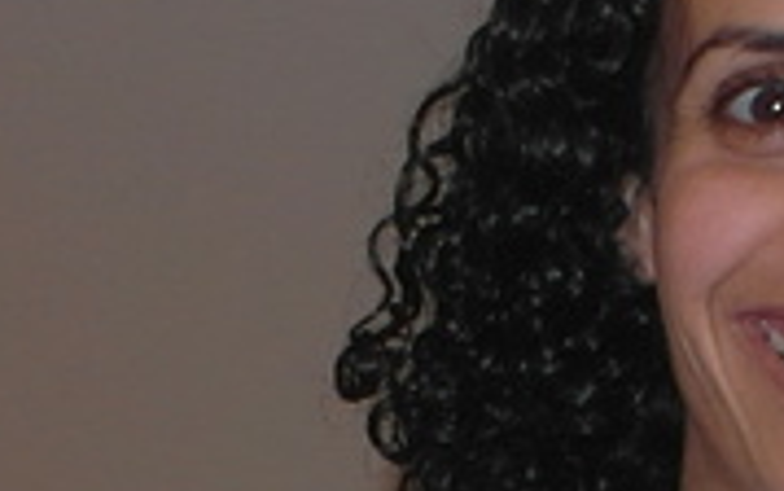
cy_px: 750
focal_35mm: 163
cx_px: 416
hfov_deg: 12.8
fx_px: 3484
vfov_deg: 7.9
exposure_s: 1/45
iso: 100
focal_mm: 4.1
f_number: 3.2
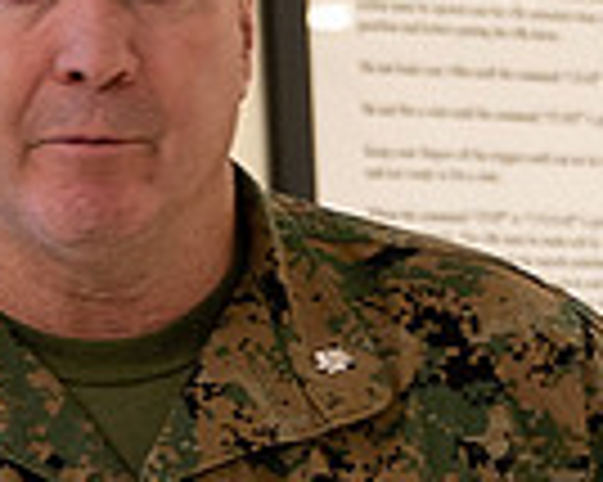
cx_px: 4
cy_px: 181
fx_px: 10647
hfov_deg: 3.2
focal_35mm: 597
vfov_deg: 2.6
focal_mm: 100
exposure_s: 1/50
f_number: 5.3
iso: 1250
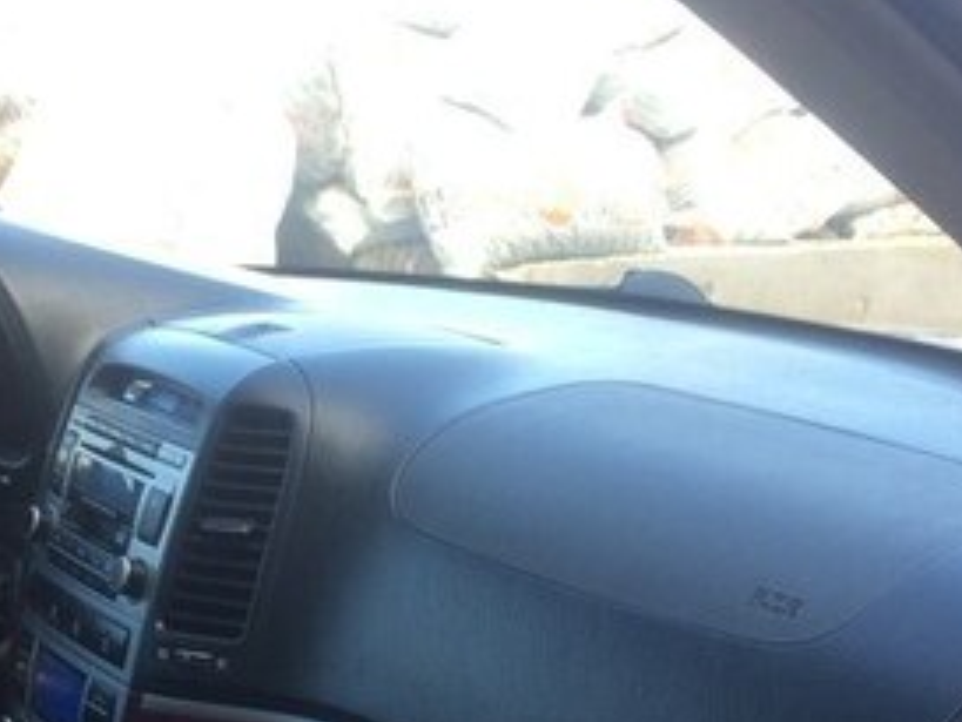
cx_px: 395
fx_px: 1946
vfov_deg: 19.9
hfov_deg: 27.7
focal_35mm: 70
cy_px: 826
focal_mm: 4.15
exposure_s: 1/104
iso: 32
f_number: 2.2
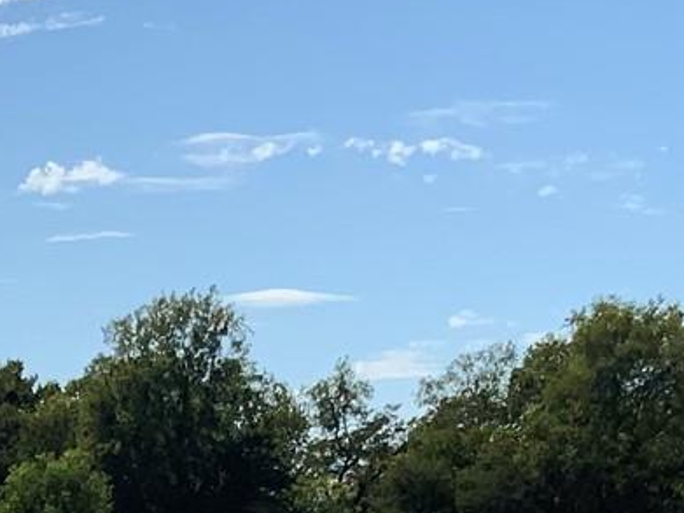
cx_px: -94
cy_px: 875
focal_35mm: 152
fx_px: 3003
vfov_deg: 9.4
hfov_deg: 12.7
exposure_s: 1/3322
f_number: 1.8
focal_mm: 3
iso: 20
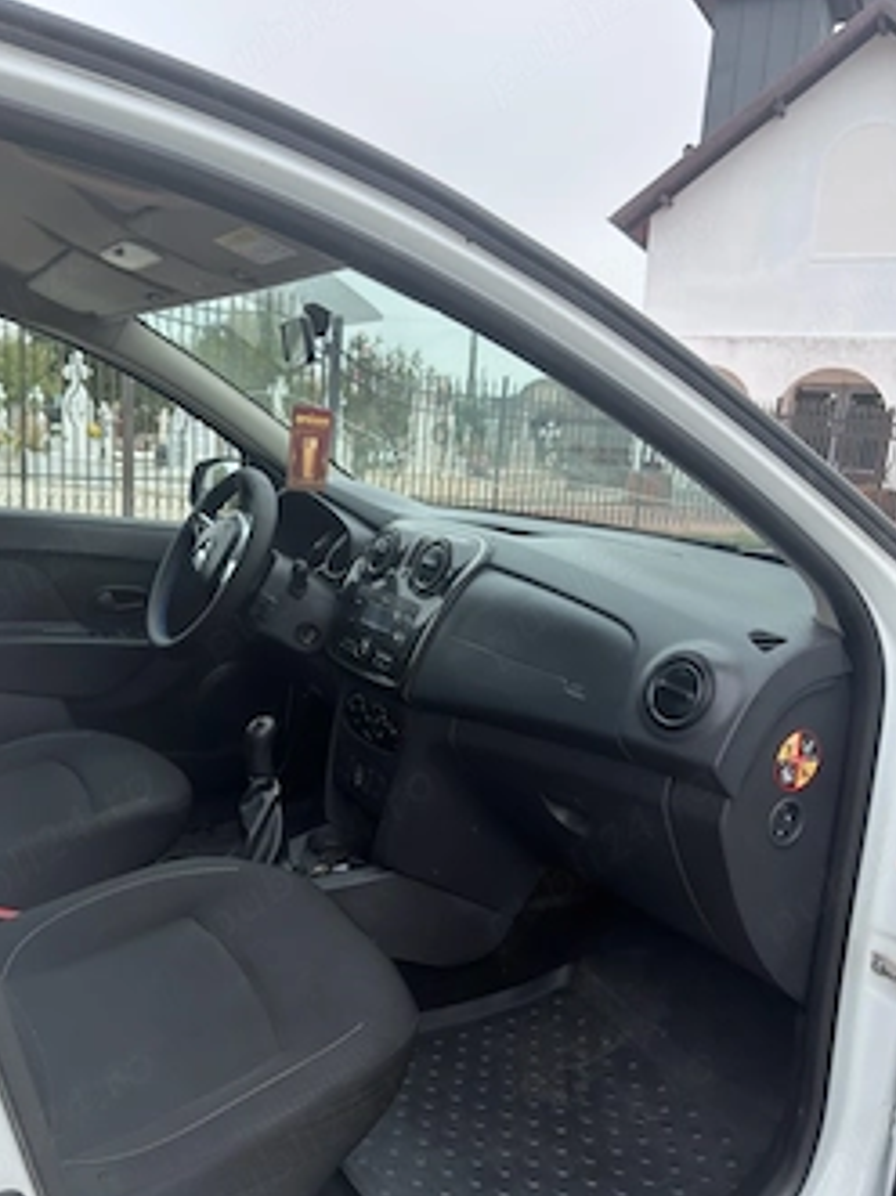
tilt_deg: -11.0
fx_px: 1001
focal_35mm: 29
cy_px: 618
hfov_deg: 48.1
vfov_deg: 61.7
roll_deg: -2.9
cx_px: 390
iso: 100
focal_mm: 6.76
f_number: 1.78
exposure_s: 1/1416
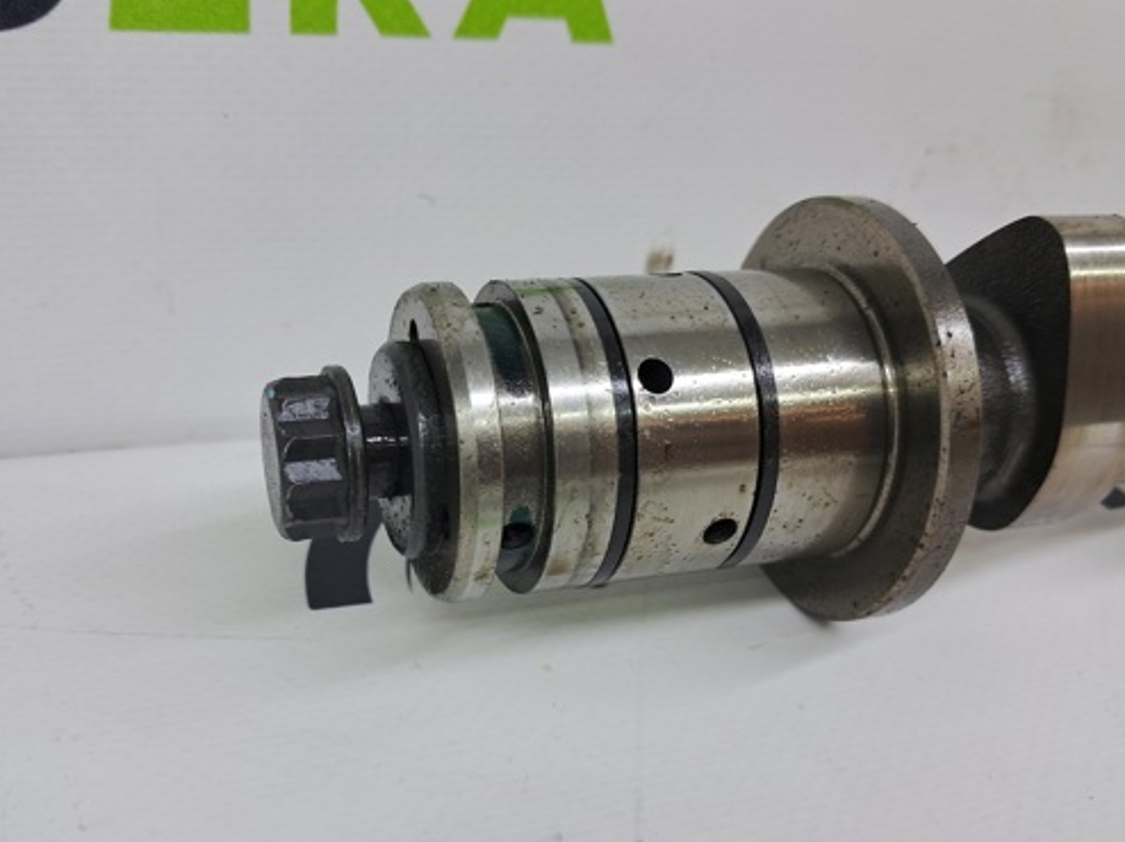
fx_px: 1137
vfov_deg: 40.5
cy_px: 511
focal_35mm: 35
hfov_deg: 52.6
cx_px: 549
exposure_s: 1/60
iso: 50
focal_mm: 4
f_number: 1.8
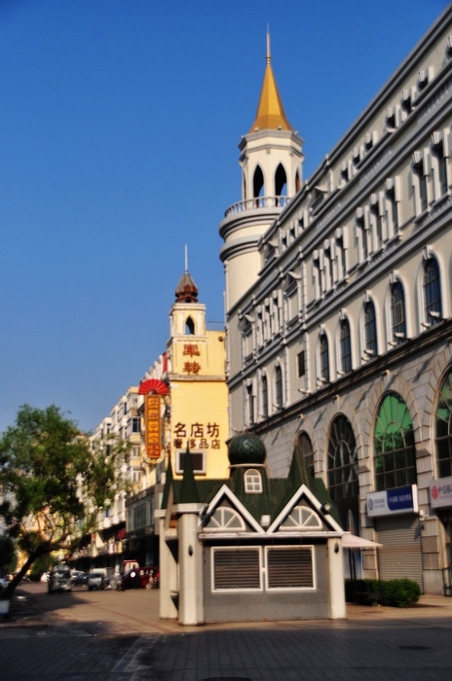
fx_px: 1021
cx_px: 226
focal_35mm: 54
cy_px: 340
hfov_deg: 25.0
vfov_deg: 36.9
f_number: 5.6
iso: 400
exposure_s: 1/3200
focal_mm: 36
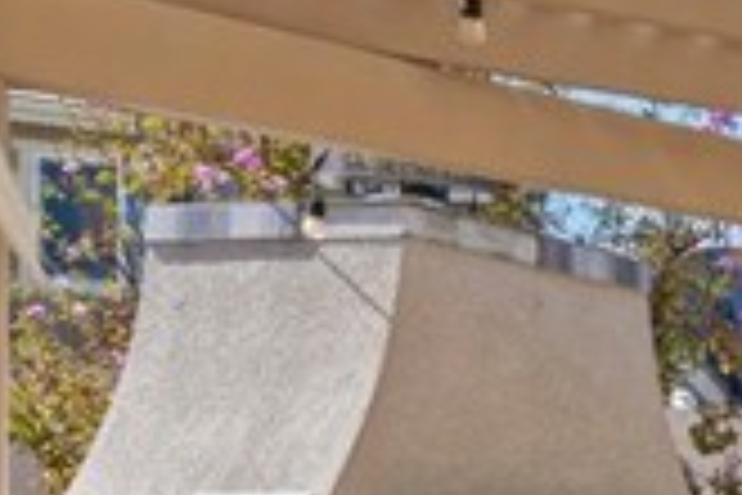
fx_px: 1793
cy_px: 682
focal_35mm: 87
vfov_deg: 14.9
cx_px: 1695
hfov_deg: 15.4
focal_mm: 14
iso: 125
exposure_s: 1/40
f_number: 20
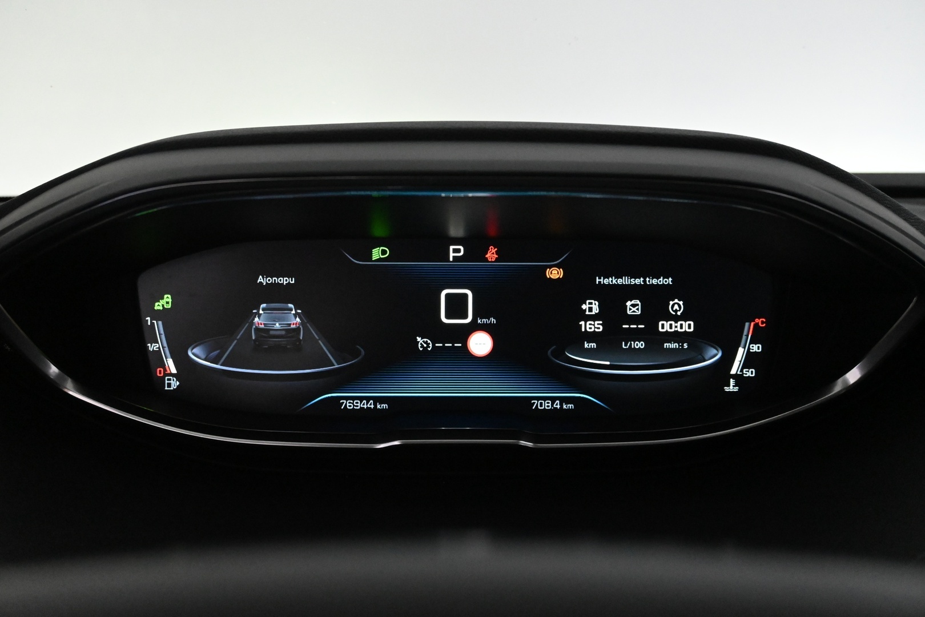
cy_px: 308
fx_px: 944
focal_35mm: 37
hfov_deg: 52.2
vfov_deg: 36.2
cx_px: 462
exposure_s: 1/125
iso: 6400
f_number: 5.6
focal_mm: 24.5
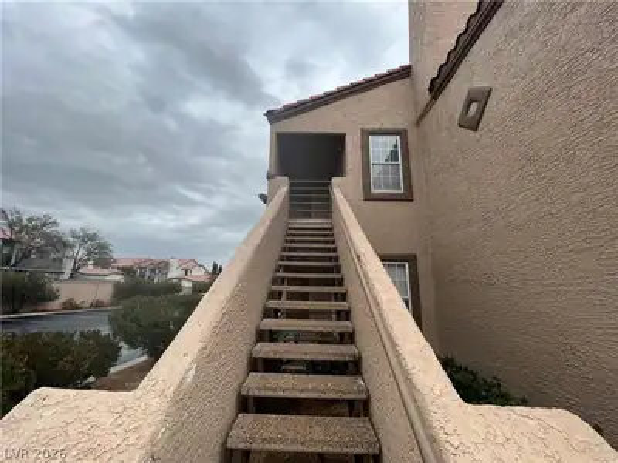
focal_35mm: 13
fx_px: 232
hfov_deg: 106.2
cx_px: 309
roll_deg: -0.4
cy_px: 232
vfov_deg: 89.9
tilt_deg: +13.5
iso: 32
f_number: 1.8
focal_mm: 1.57
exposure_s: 1/444
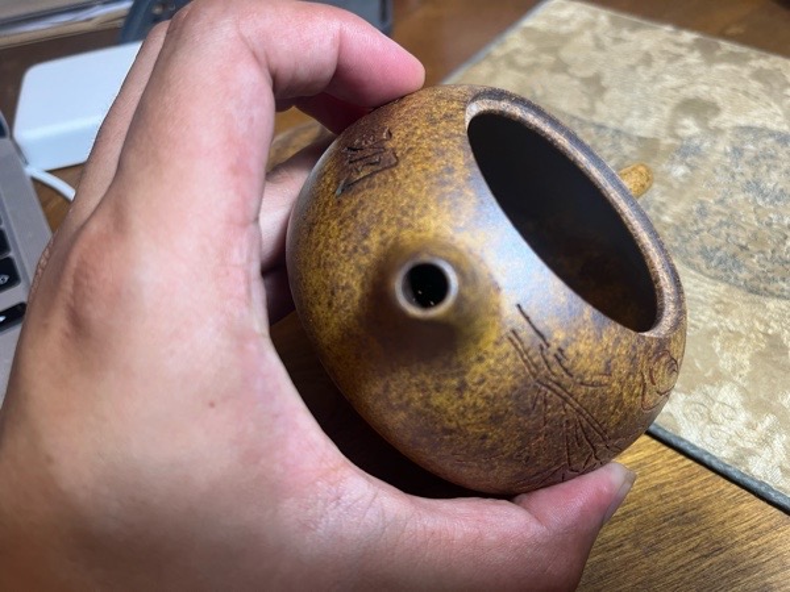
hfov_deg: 67.3
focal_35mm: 26
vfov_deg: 53.1
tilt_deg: -47.8
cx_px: 395
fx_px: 593
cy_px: 296
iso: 160
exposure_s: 1/50
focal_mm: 5.1
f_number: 1.6
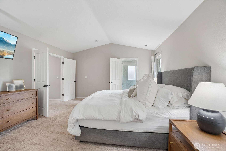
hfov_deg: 96.7
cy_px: 76
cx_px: 113
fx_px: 100
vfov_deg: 73.7
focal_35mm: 16
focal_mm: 16
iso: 400
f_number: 8
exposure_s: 1/13
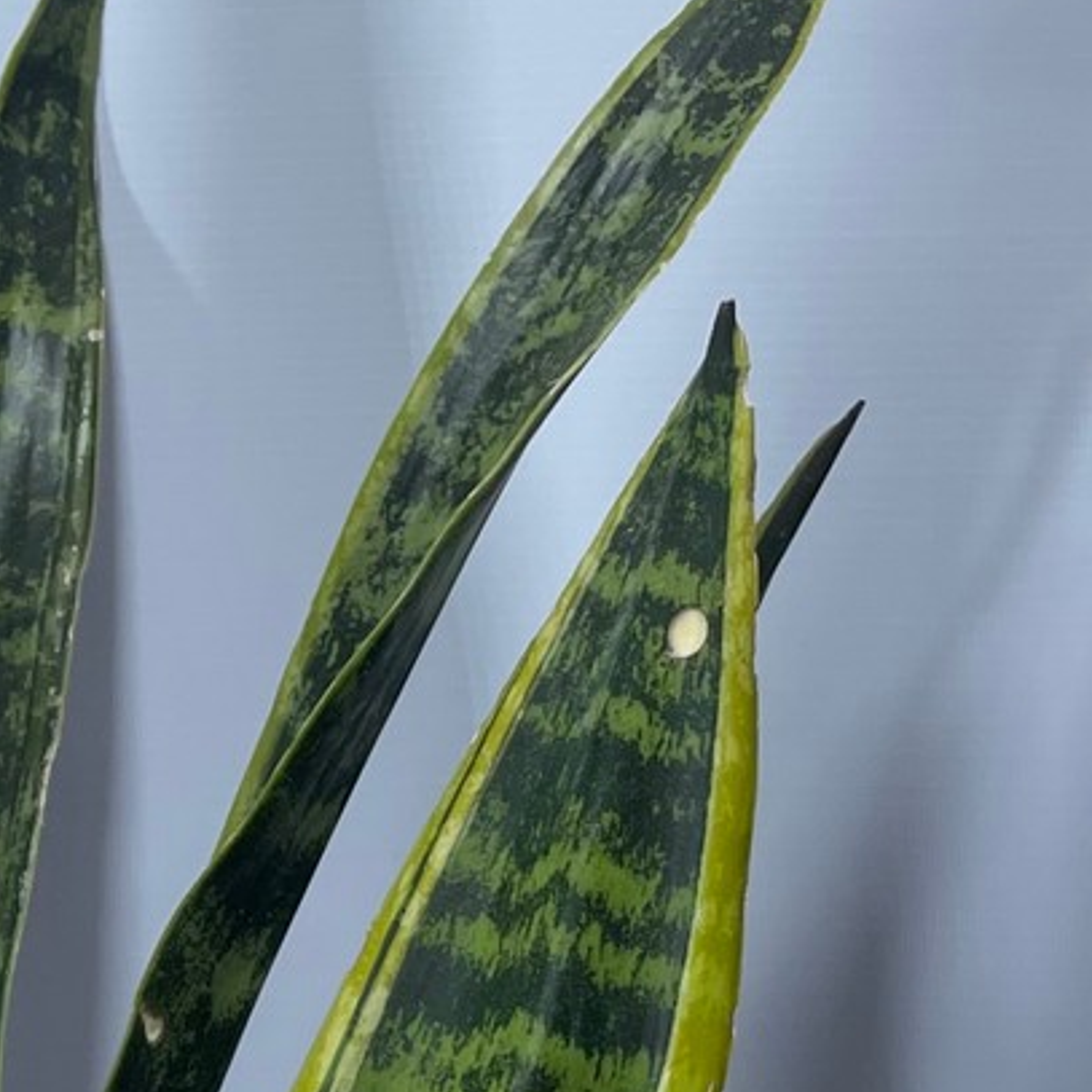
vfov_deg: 15.2
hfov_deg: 14.6
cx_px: -437
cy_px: 1060
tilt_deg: -2.8
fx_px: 4033
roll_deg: +0.6
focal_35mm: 113
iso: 32
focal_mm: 4.2
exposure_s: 1/344
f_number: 1.6
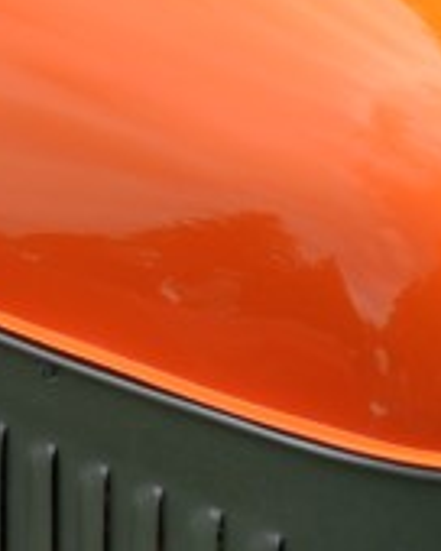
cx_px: -298
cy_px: -45
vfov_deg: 11.6
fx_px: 2676
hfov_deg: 9.1
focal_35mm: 164
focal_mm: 22
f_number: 7.1
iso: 100
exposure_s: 1/200
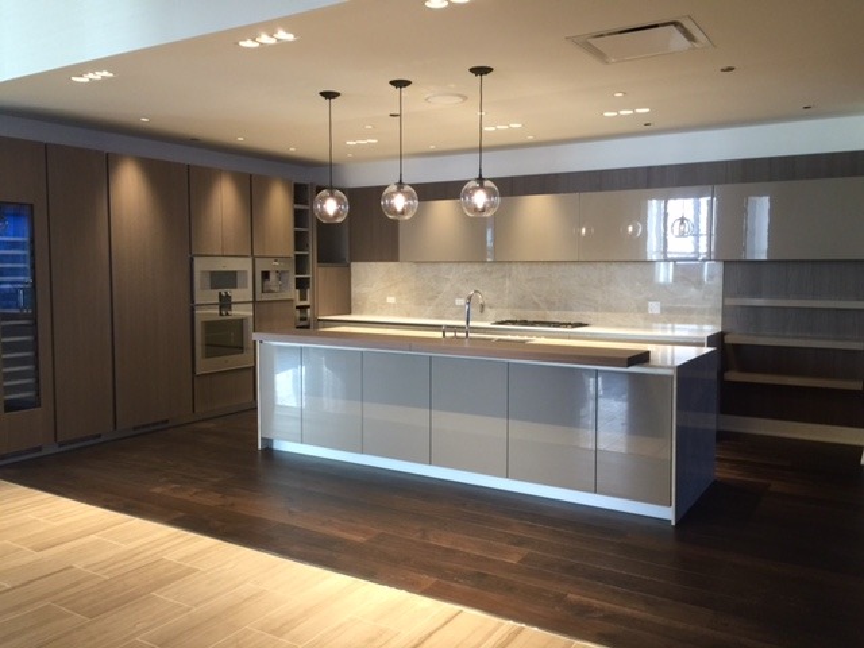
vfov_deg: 48.2
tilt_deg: -4.4
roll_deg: +0.0
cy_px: 324
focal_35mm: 29
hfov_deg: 61.7
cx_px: 432
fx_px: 724
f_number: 2.2
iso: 50
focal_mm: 4.15
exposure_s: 1/30
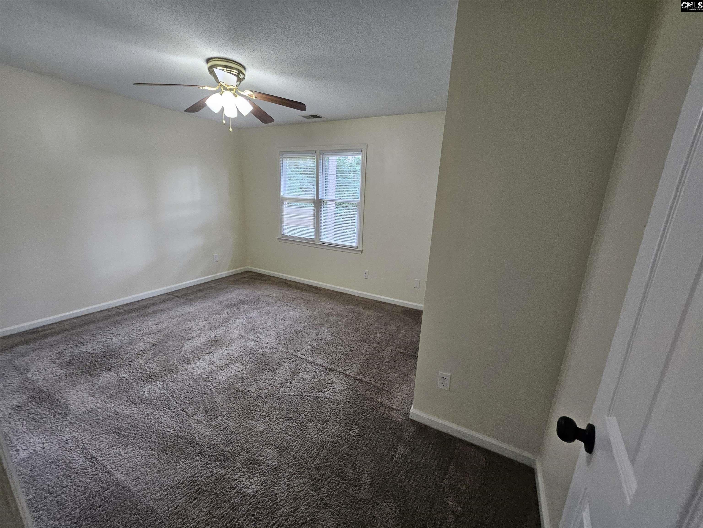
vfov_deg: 89.9
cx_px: 352
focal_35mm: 13
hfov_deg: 106.2
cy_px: 264
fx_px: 264
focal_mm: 1.74
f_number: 2.2
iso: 250
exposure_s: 1/60
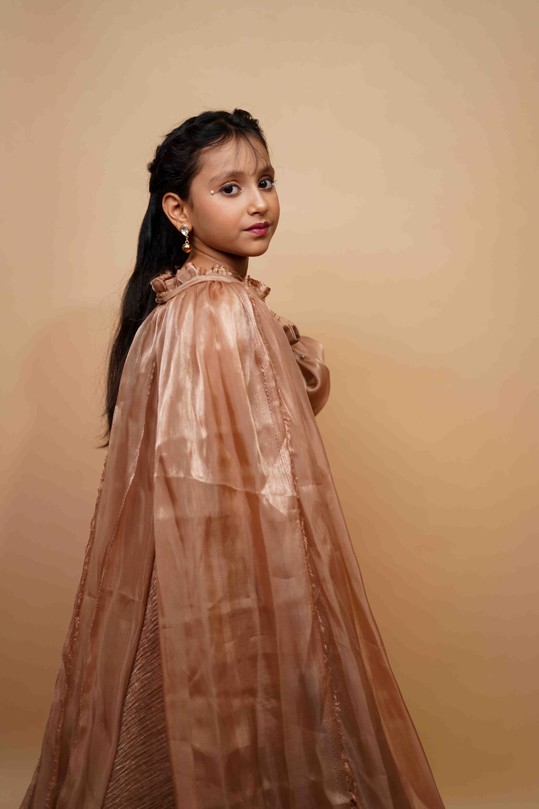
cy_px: 404
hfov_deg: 27.0
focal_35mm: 50
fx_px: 1123
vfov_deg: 39.6
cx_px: 270
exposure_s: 1/200
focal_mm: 50
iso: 160
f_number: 1.8
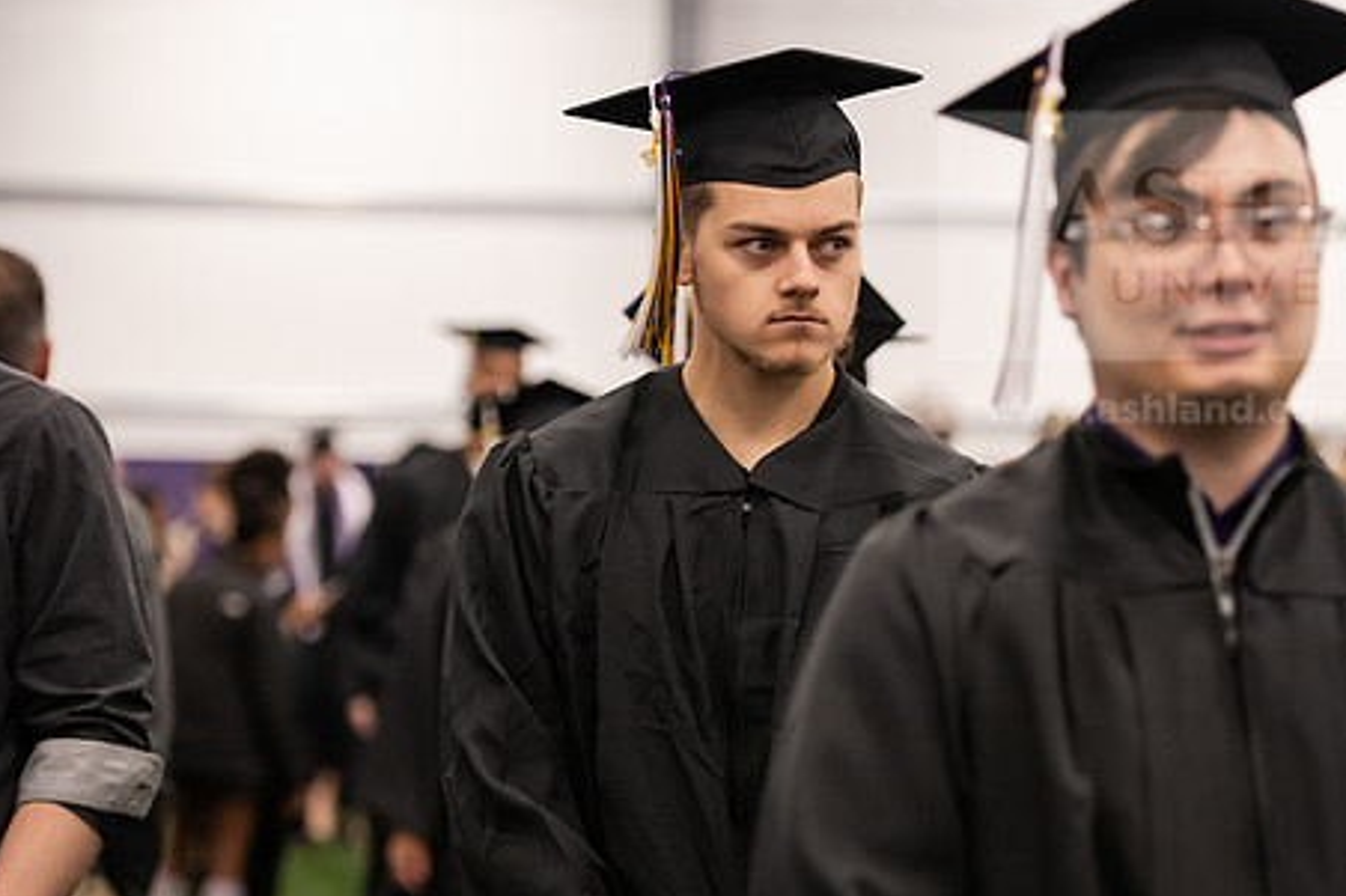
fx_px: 4896
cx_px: 849
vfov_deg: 10.5
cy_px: 472
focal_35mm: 131
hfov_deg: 15.6
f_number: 3.2
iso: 3200
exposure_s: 1/200
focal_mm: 102
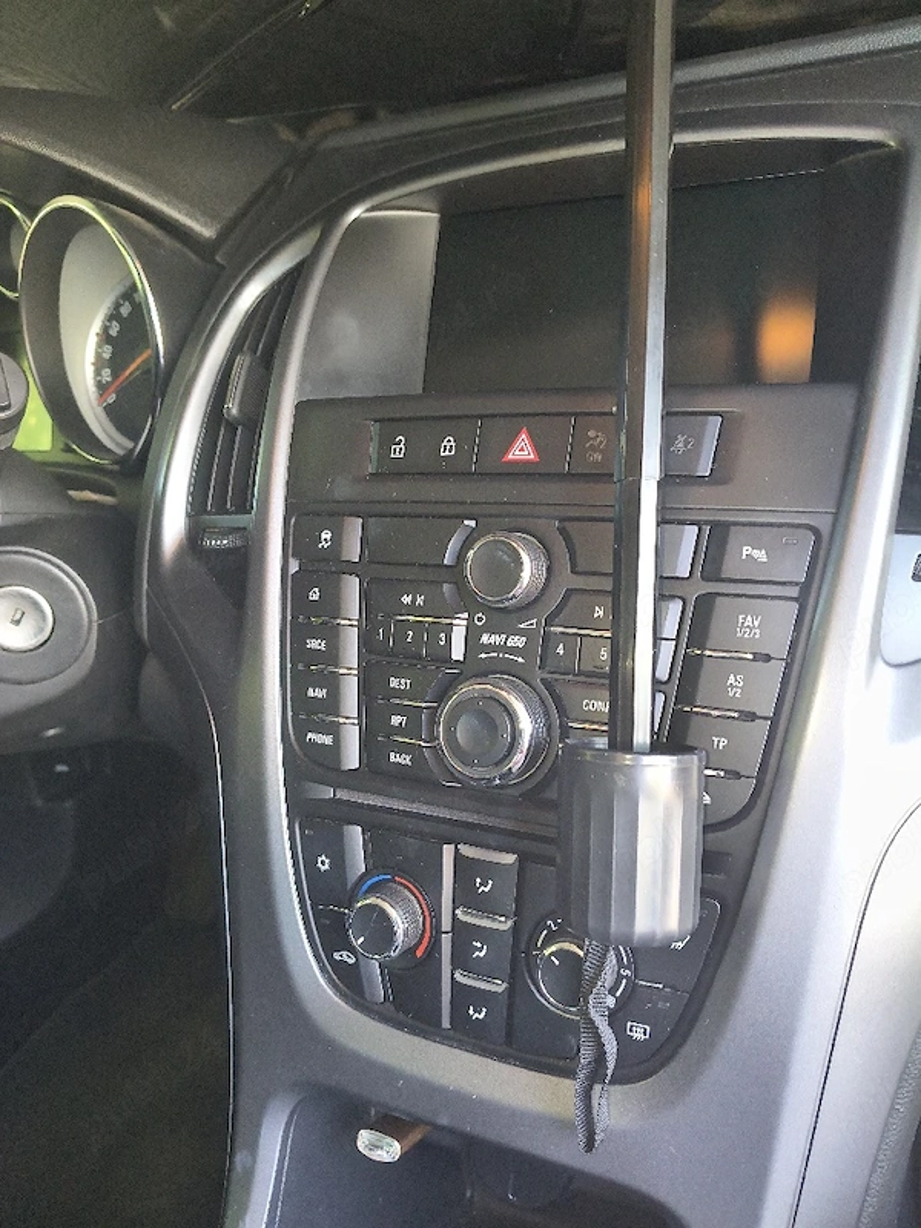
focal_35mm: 26
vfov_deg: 67.3
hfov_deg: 53.1
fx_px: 922
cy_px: 614
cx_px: 460
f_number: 1.8
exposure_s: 1/50
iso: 745
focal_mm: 4.81
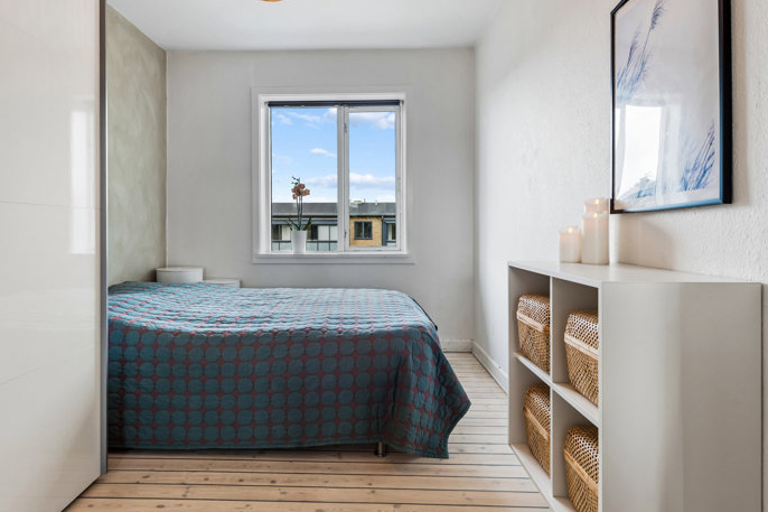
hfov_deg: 81.0
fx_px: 448
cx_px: 350
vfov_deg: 59.5
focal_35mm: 21
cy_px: 252
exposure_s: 1/6
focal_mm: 18
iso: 250
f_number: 10
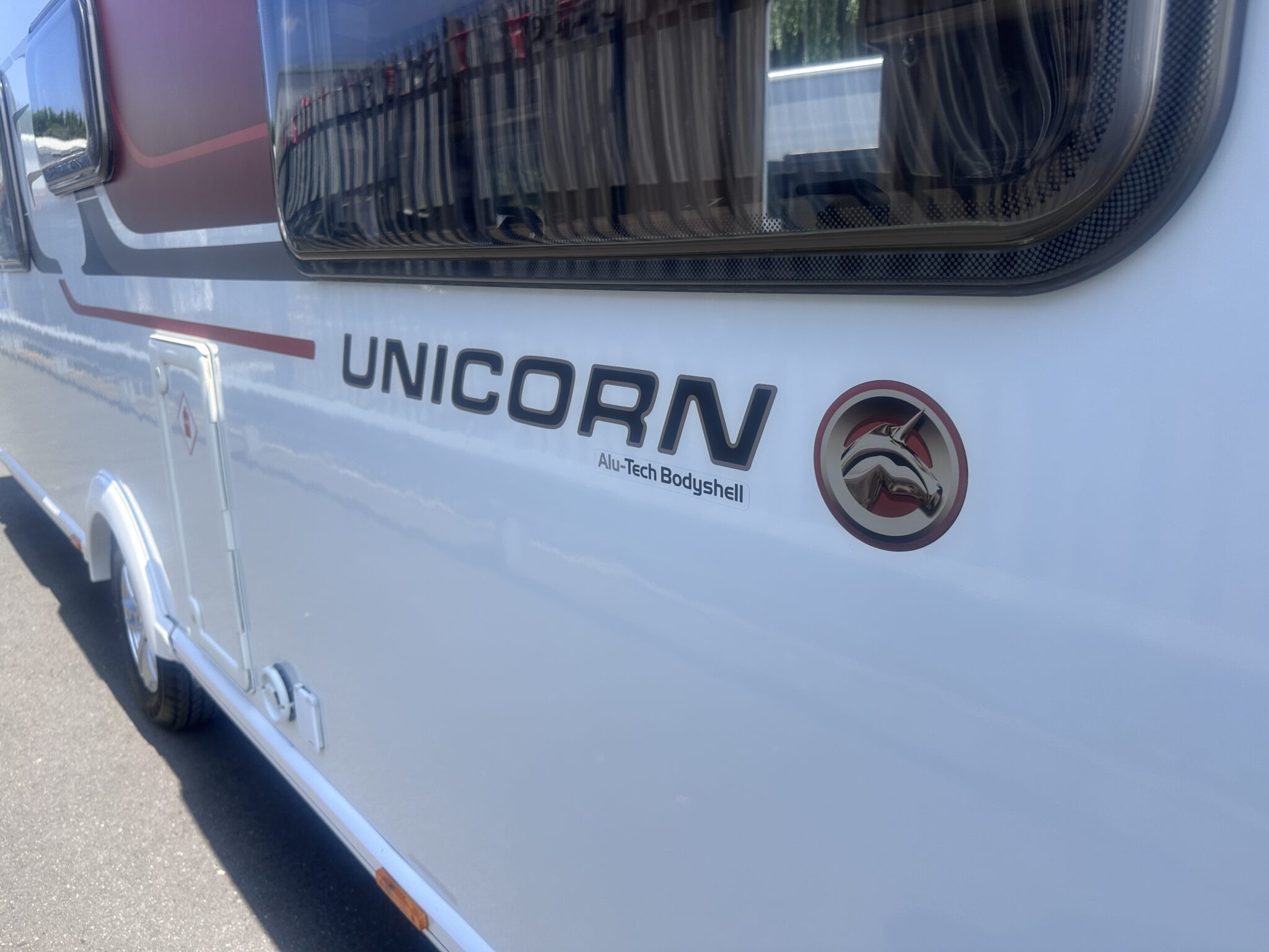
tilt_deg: -11.4
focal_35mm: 24
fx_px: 880
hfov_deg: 71.6
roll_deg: +0.9
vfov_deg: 56.8
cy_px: 476
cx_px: 634
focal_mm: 6.86
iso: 80
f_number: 1.78
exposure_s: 1/2469
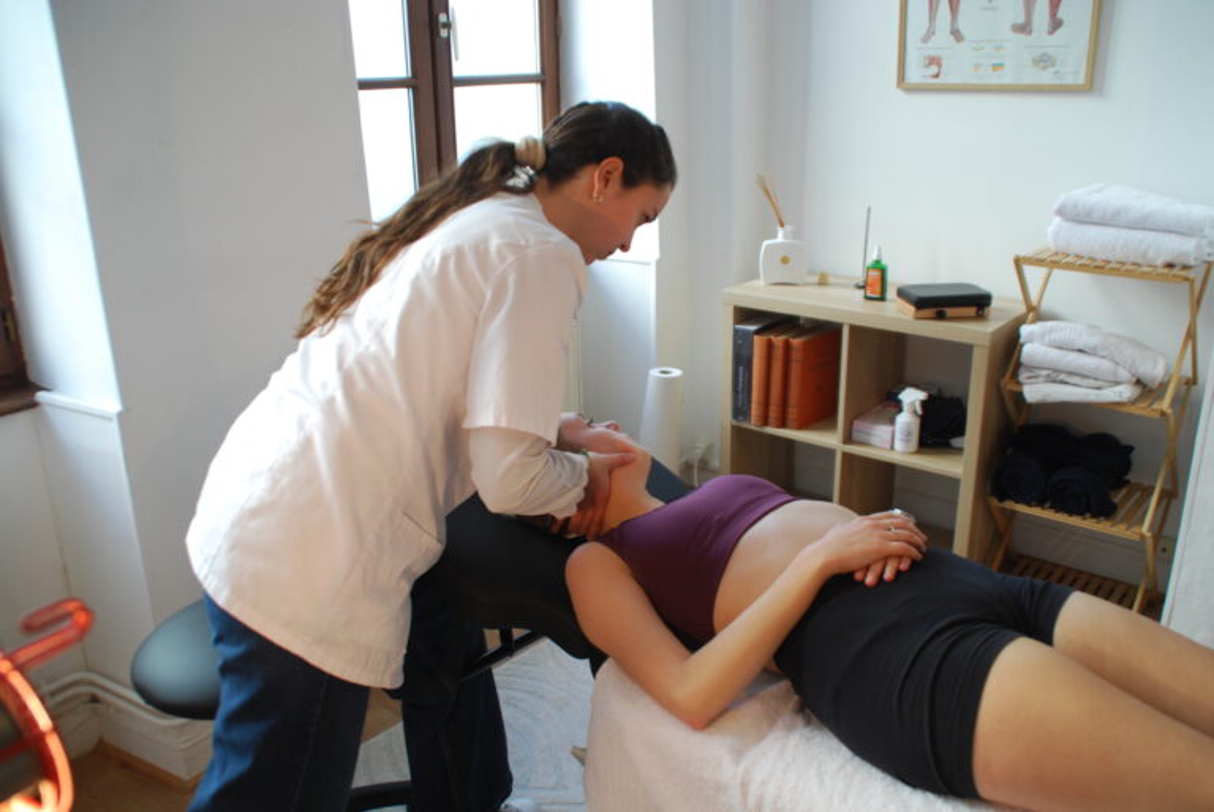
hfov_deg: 67.3
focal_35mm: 27
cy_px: 406
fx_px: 912
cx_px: 607
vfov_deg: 48.0
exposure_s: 1/30
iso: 280
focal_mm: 18
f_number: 3.5
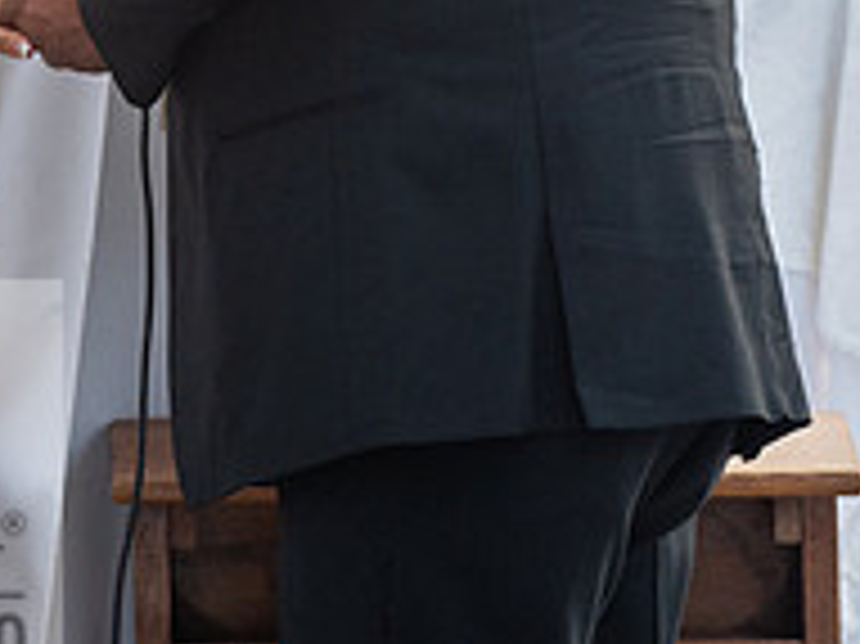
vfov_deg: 3.4
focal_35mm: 435
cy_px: -14
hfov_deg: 4.5
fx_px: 10800
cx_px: -345
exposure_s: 1/125
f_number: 6.3
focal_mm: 140
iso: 800
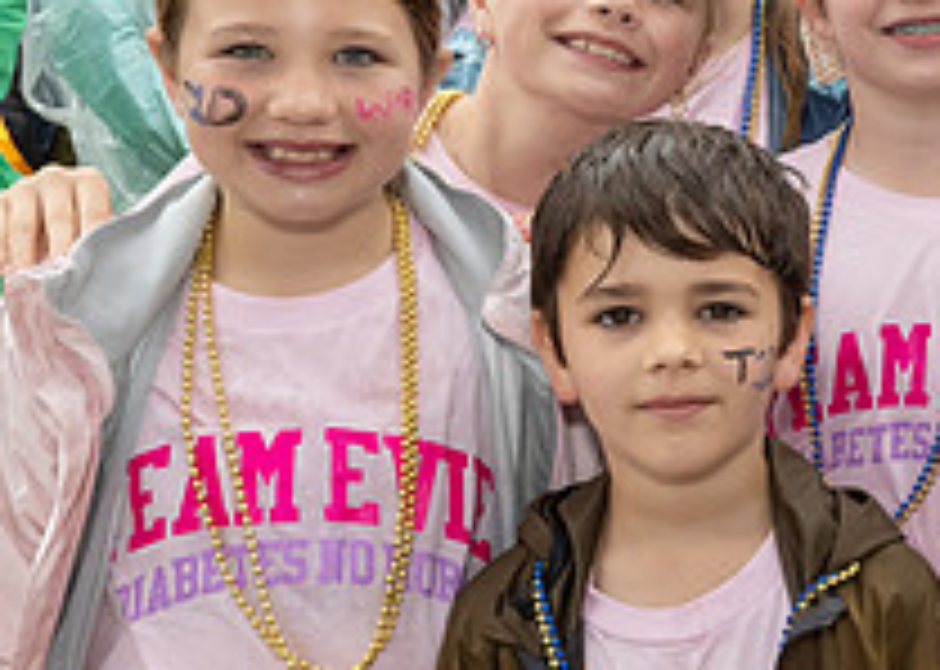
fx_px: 2374
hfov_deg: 19.8
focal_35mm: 89
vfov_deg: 16.0
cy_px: 249
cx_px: 1346
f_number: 10
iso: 1600
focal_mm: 19
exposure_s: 1/250
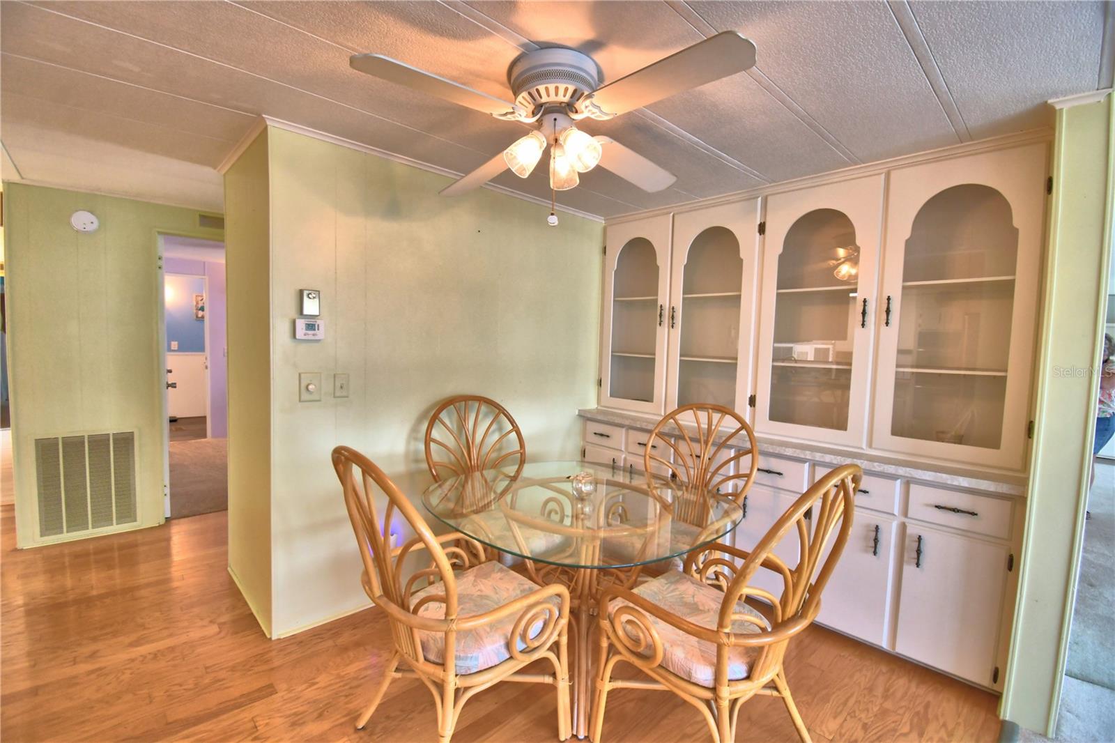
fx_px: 464
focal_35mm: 15
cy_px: 372
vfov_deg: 77.3
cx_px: 558
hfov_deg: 100.4
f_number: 4.5
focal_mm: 10
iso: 400
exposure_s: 1/50
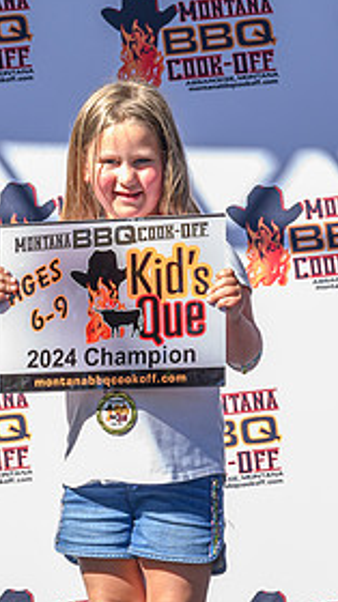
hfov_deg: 6.3
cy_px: 134
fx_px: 3051
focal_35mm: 191
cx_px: 56
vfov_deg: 11.3
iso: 400
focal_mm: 52
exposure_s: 1/500
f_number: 5
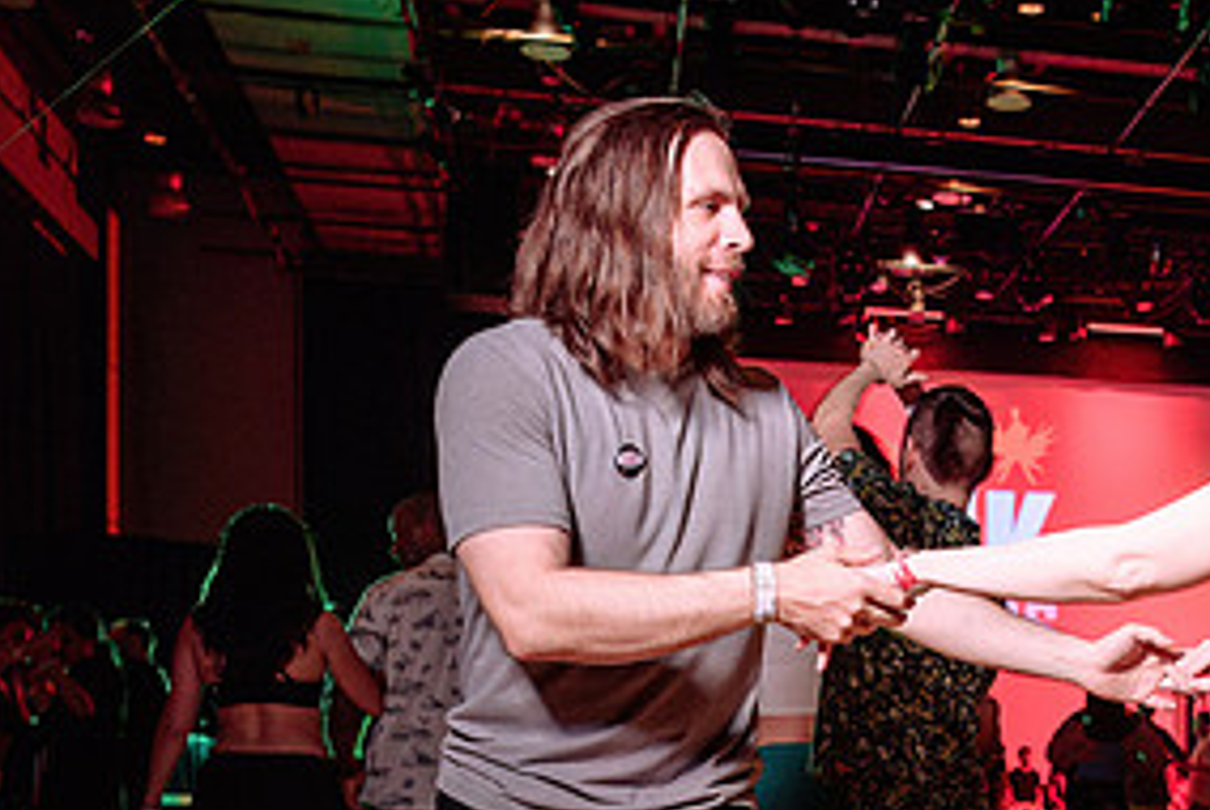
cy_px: 790
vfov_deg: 23.7
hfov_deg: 34.1
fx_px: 1850
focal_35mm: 55
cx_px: 1105
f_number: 2.8
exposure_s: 1/60
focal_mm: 24
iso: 1250
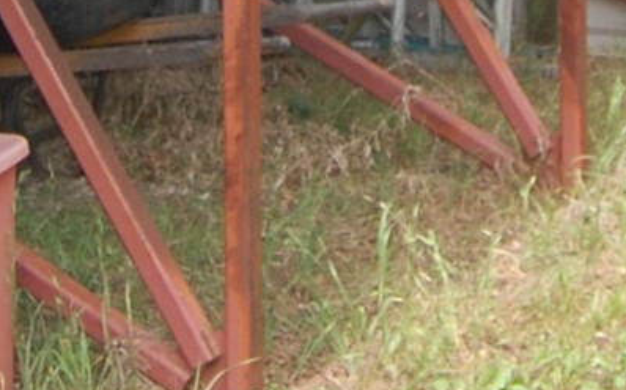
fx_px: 2403
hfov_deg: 14.8
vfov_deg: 8.7
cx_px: 306
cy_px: -414
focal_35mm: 141
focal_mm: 18
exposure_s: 1/500
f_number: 5.6
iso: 360
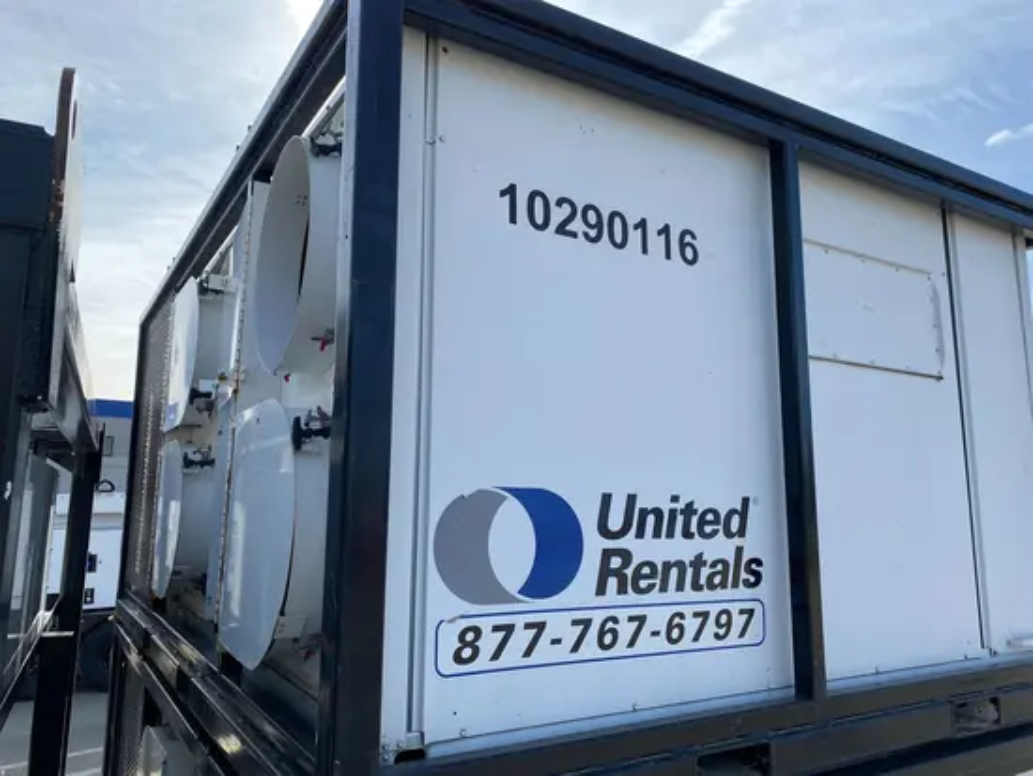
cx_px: 516
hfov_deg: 67.3
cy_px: 388
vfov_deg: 53.1
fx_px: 776
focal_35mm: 26
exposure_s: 1/1808
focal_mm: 4.25
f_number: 1.8
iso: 32
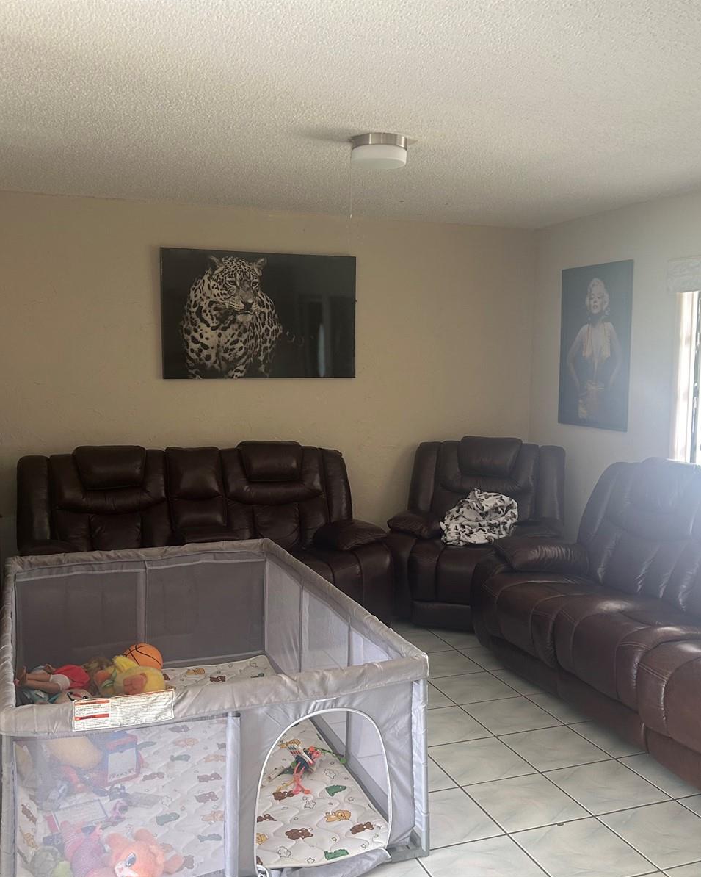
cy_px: 439
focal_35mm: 34
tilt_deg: -6.3
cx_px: 352
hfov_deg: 43.4
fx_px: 882
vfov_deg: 52.8
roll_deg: -0.6
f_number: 1.5
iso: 100
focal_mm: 5.7
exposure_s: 1/60
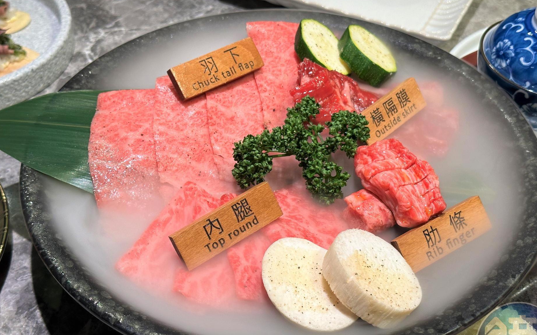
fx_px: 805
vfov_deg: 23.5
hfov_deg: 36.9
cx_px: 286
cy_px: 186
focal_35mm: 55
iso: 64
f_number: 1.78
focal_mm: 6.86
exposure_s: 1/60
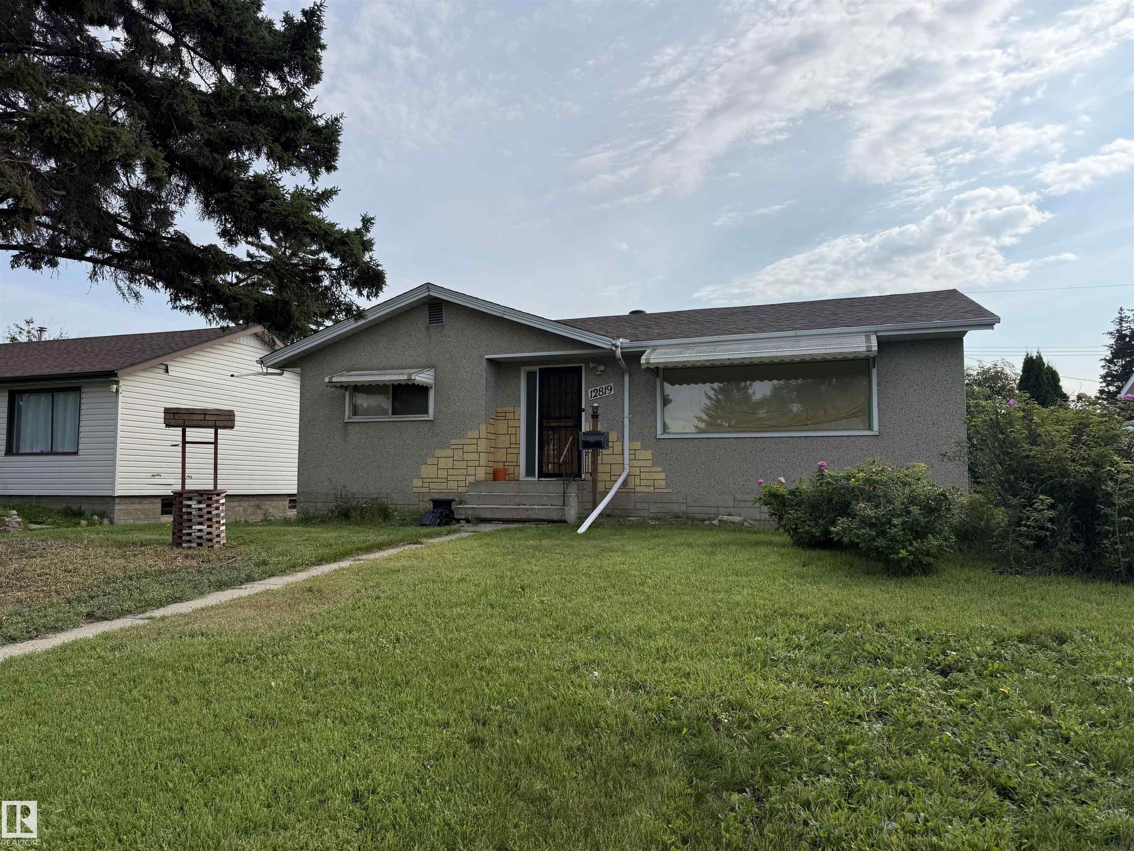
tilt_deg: +4.0
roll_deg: -0.5
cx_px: 567
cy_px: 426
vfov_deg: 56.8
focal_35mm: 24
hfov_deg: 71.6
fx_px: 786
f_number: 1.78
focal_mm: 6.76
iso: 80
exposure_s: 1/6711
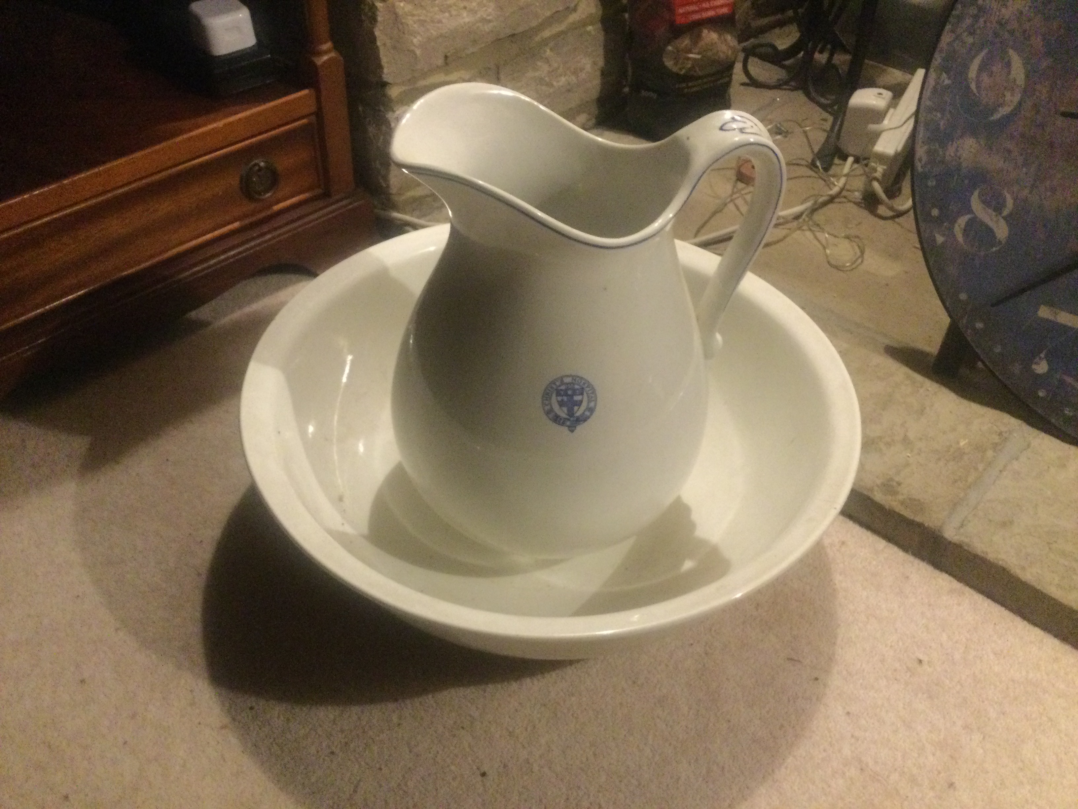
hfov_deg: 58.4
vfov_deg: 45.4
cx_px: 539
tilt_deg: -42.4
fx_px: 965
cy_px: 404
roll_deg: -3.6
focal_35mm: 31
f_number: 2.4
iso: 500
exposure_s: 1/17
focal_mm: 3.3
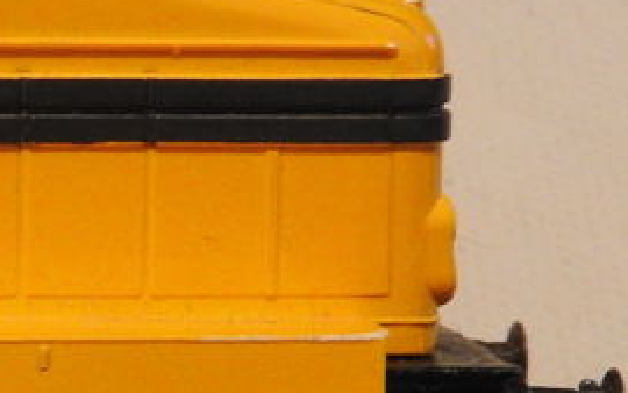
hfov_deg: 8.0
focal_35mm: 255
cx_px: -477
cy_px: 377
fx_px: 4366
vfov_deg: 5.1
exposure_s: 1/8
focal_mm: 11.6
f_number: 4.2
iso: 560
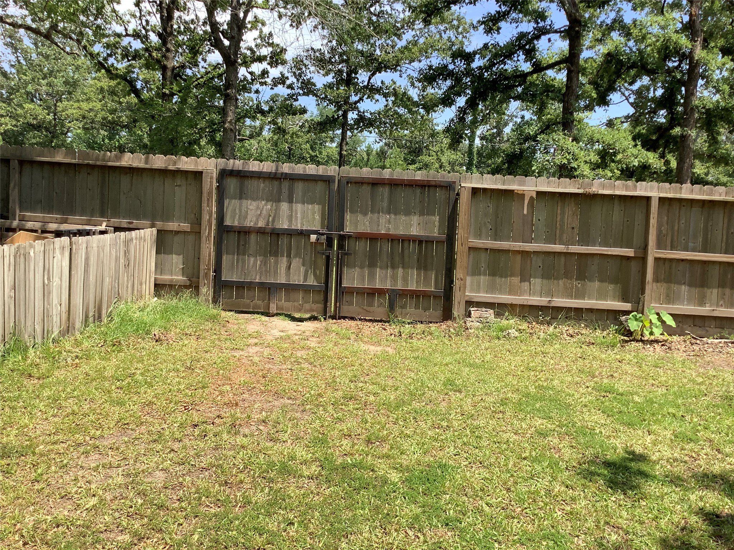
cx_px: 367
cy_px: 275
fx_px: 657
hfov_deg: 58.4
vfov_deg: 45.4
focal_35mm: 31
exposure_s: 1/762
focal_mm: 3.3
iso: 25
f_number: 2.4
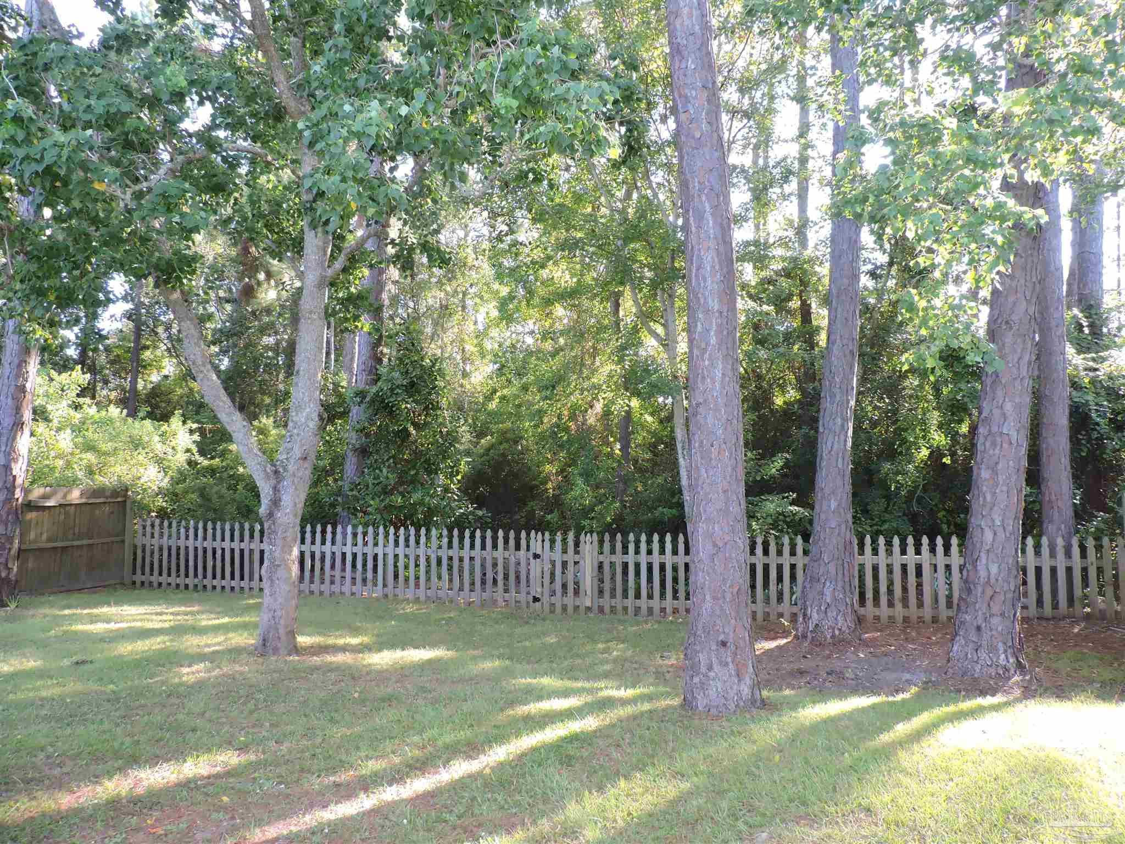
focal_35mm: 24
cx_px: 562
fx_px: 780
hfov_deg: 71.6
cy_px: 422
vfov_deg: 56.8
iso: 450
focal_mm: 4.3
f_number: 3
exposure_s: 1/250
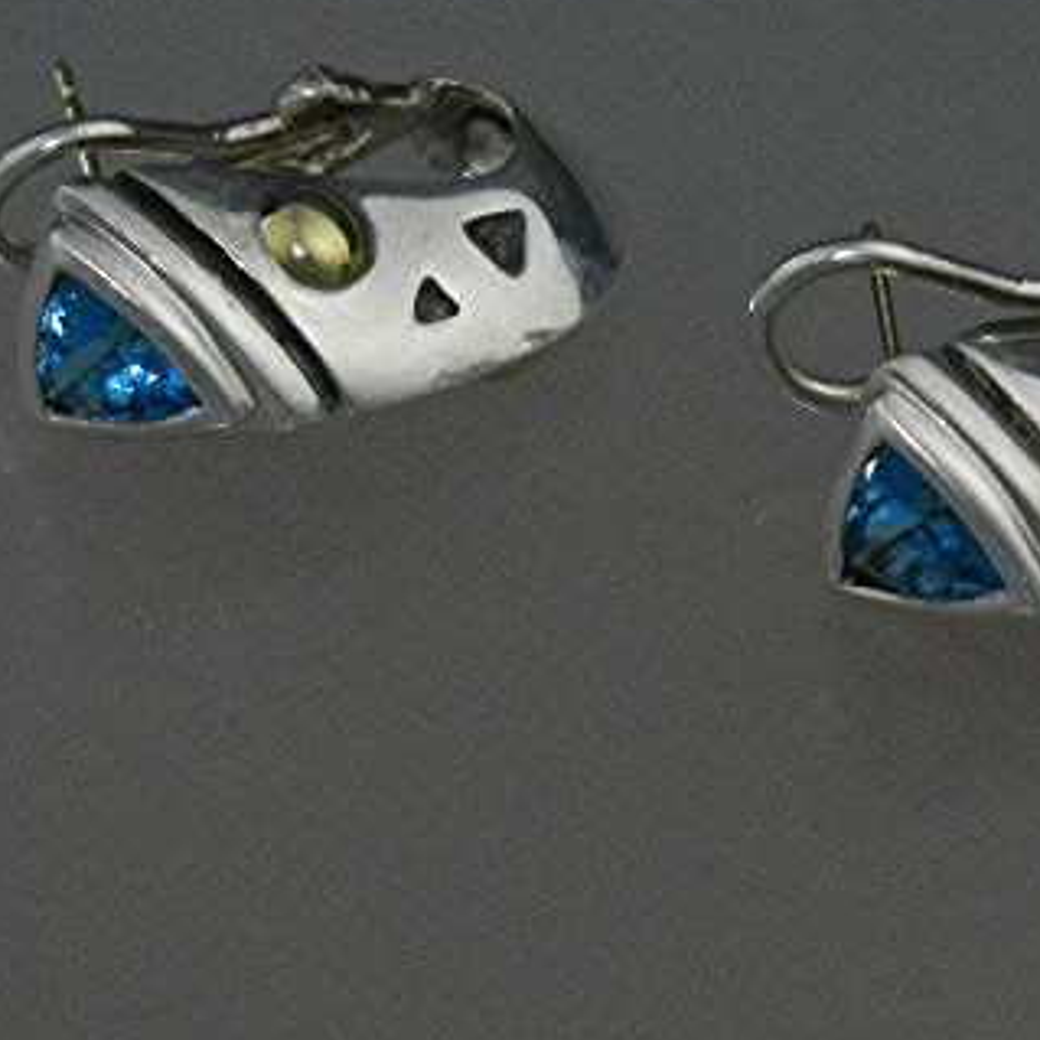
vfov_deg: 9.7
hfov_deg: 9.7
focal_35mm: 181
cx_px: 662
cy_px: 421
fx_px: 6152
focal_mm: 18.3
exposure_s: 1/30
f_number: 9
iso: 800
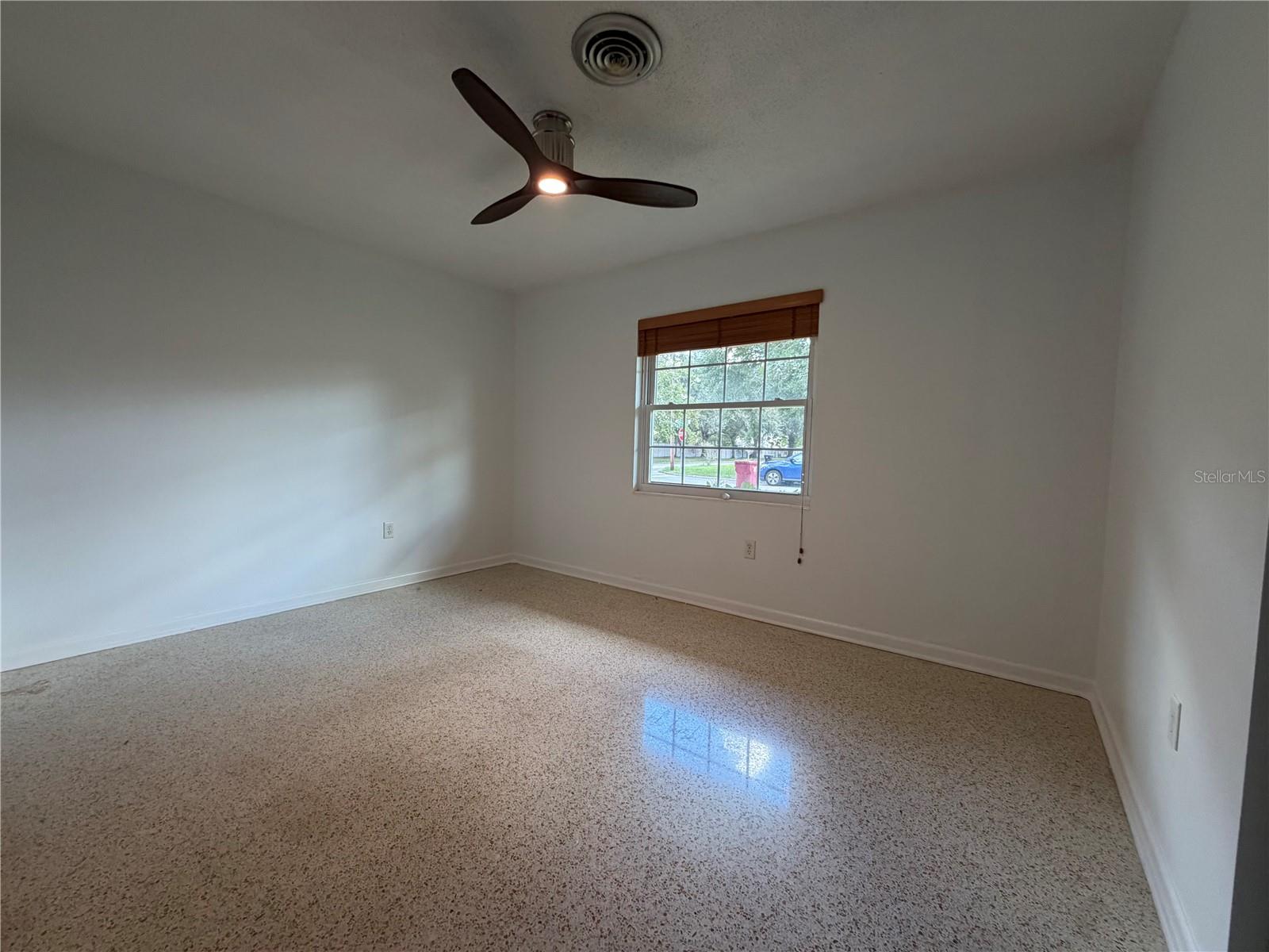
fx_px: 513
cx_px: 634
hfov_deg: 102.1
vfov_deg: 85.7
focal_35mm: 14
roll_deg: -1.2
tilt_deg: -3.0
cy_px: 476
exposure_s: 1/121
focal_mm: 2.22
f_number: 2.2
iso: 250
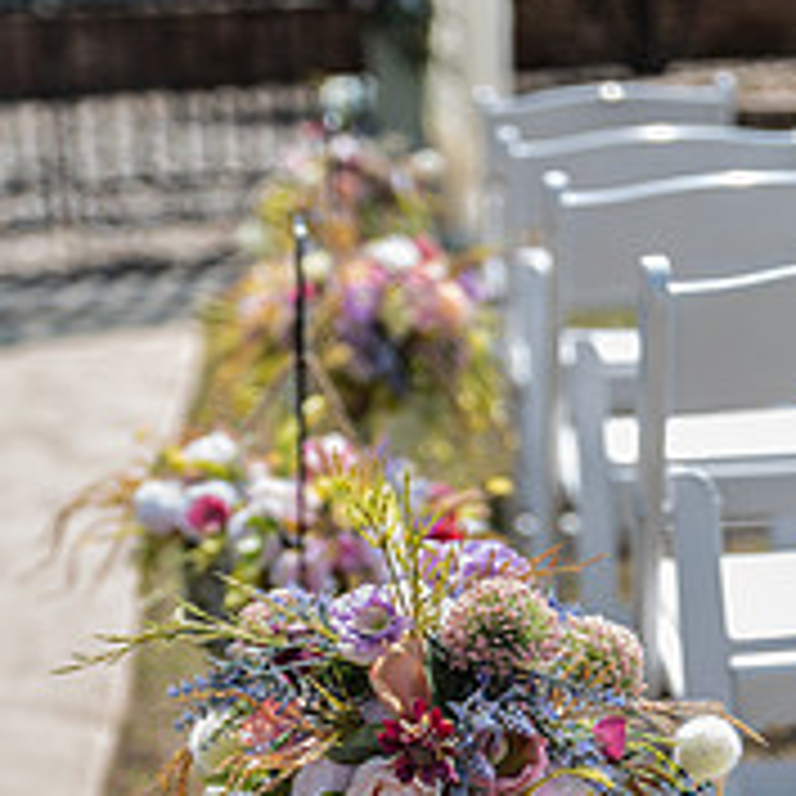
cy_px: 881
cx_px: 495
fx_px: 3096
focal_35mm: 119
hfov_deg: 14.6
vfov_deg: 14.3
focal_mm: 55
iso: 31
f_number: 2.8
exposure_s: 1/400
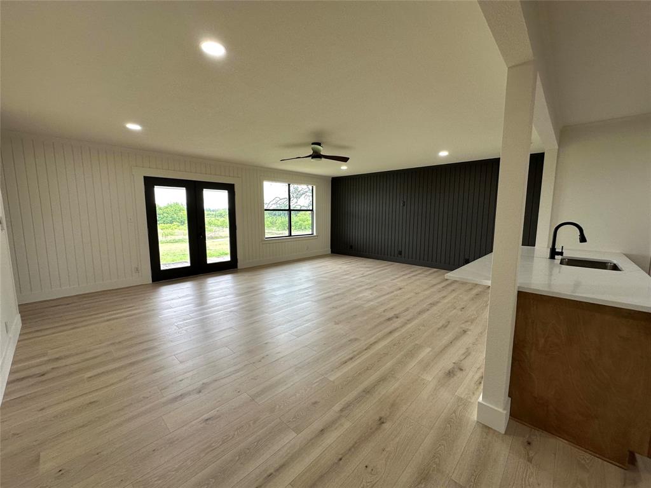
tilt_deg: -6.1
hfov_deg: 102.1
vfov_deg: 85.7
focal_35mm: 14
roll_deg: -0.3
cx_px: 326
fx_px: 263
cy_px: 244
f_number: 2.2
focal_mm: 2.22
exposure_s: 1/120
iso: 100
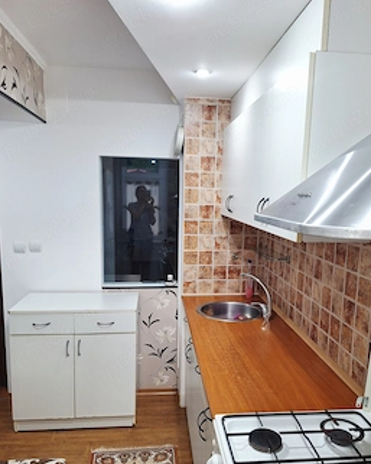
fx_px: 384
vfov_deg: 62.1
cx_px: 201
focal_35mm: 28
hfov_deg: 51.5
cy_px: 256
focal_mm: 5.54
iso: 125
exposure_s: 1/50
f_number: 1.8
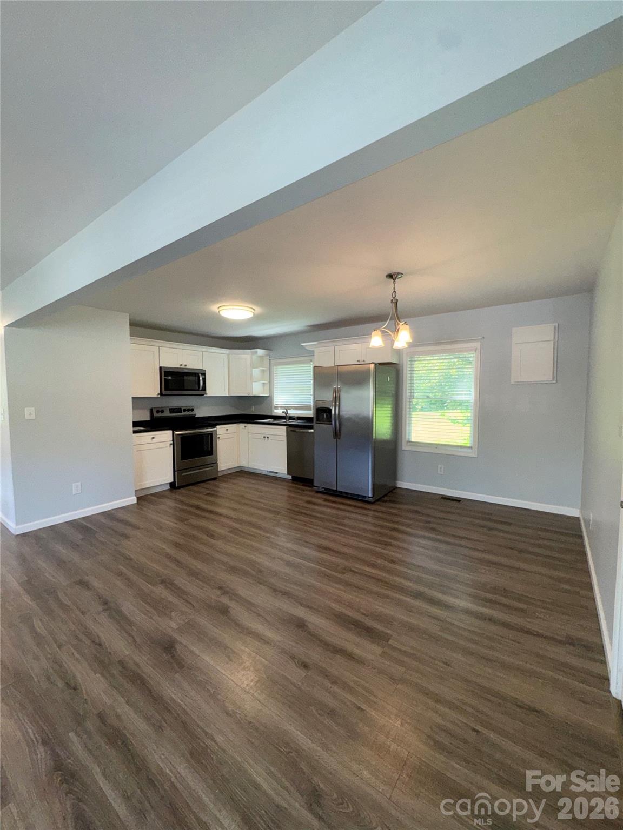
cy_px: 415
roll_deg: +0.7
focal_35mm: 14
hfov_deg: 85.7
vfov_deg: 102.1
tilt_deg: -3.8
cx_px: 312
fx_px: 336
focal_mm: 2.22
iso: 50
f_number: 2.2
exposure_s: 1/122
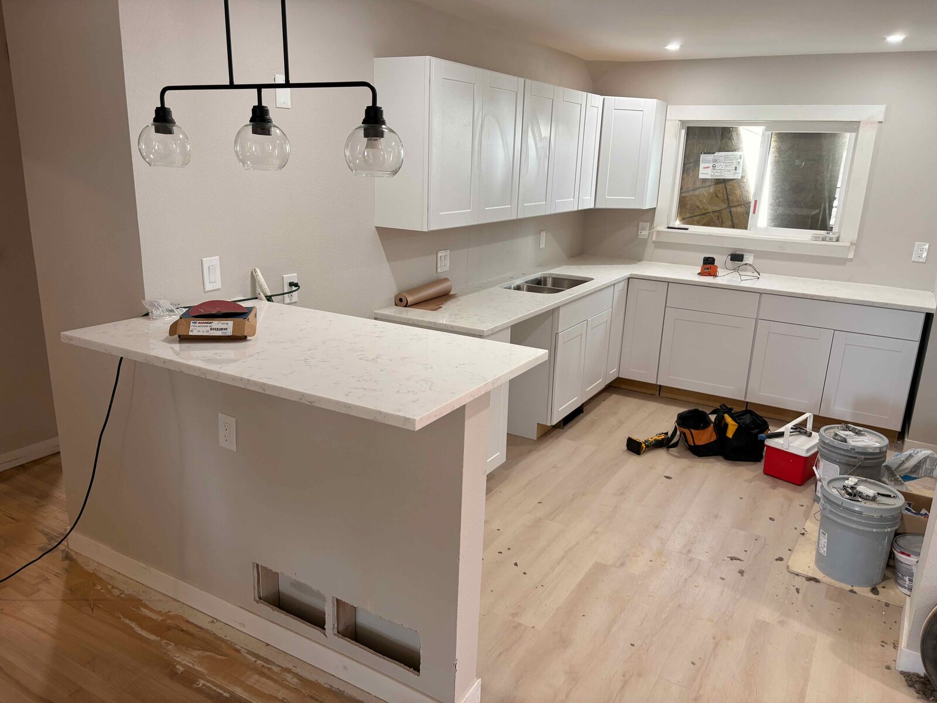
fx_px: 704
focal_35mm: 26
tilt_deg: -14.9
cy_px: 352
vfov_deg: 53.1
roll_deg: -2.0
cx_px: 468
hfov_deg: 67.3
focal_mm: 5.96
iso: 80
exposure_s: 1/60
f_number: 1.6
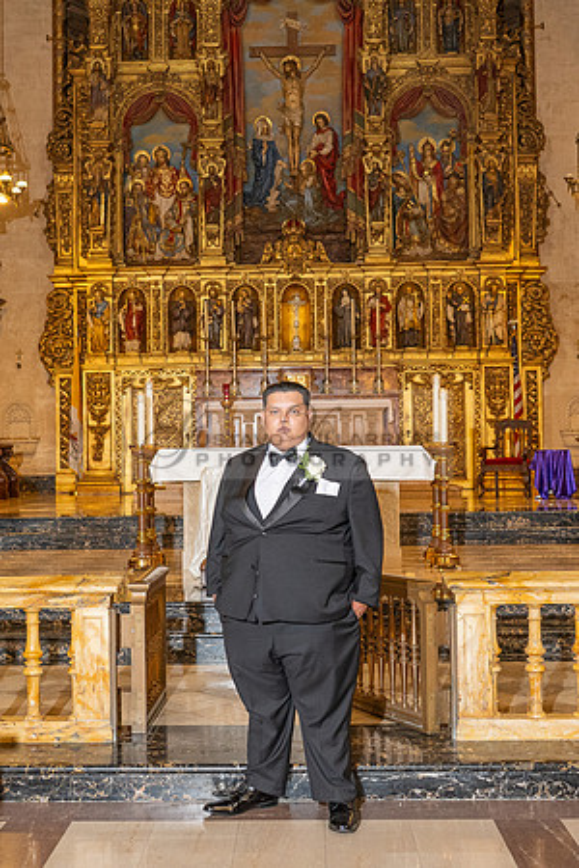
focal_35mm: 48
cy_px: 414
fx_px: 1152
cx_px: 265
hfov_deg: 28.2
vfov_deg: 41.3
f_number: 2.8
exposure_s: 1/200
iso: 1000
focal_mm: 24
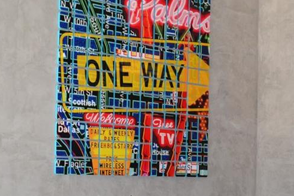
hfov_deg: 22.9
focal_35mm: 88
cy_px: 150
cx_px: 222
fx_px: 718
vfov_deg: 15.4
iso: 500
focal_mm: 18
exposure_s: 1/60
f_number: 3.5
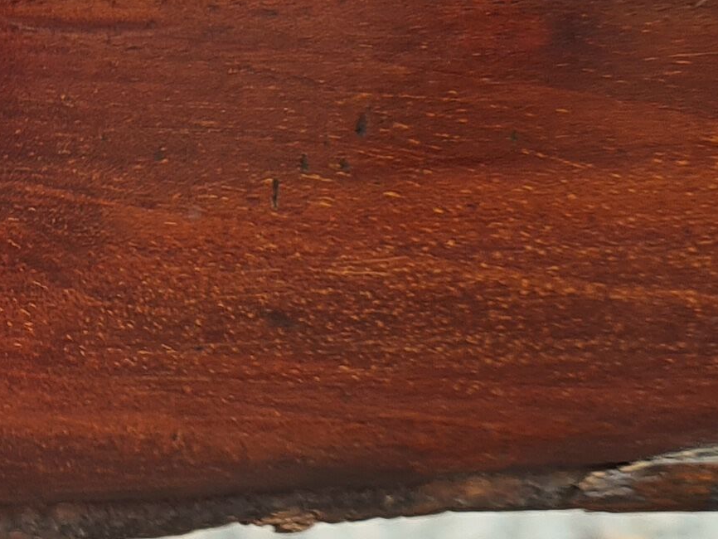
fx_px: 2510
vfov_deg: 12.2
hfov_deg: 15.0
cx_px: -376
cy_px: 134
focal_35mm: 121
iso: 50
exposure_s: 1/124
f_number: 1.8
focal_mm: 5.4
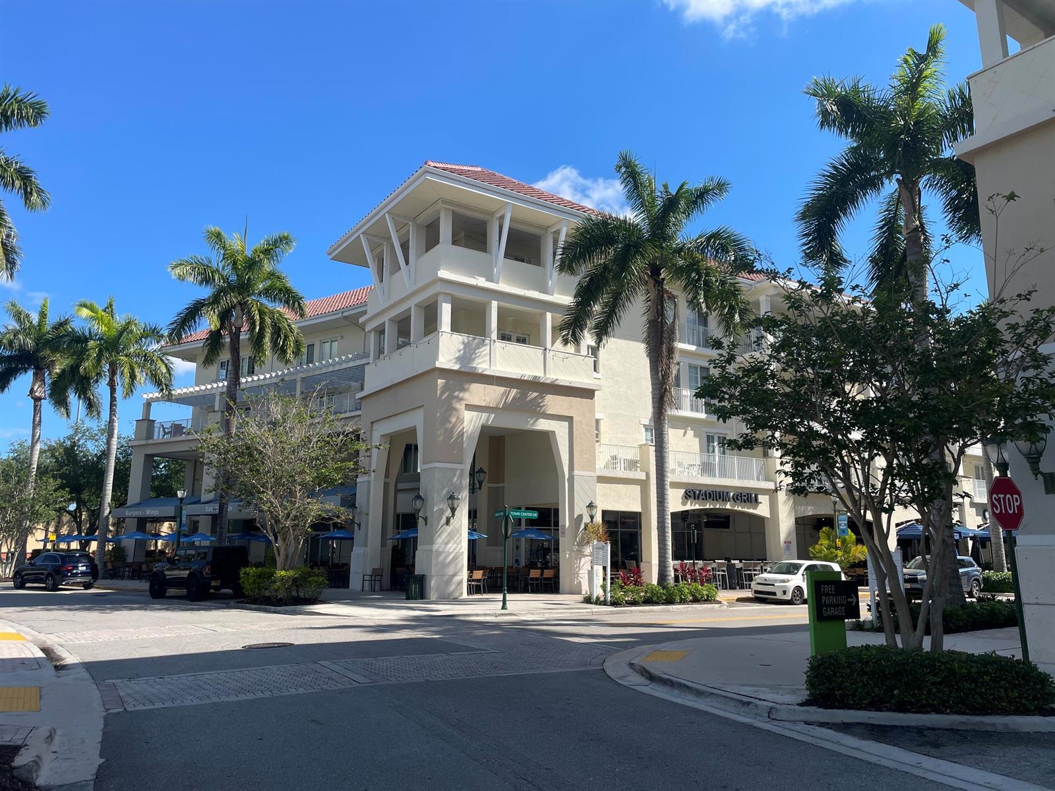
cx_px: 528
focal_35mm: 26
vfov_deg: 53.1
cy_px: 396
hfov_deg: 67.3
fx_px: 792
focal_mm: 4.2
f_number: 1.6
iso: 50
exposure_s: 1/4000
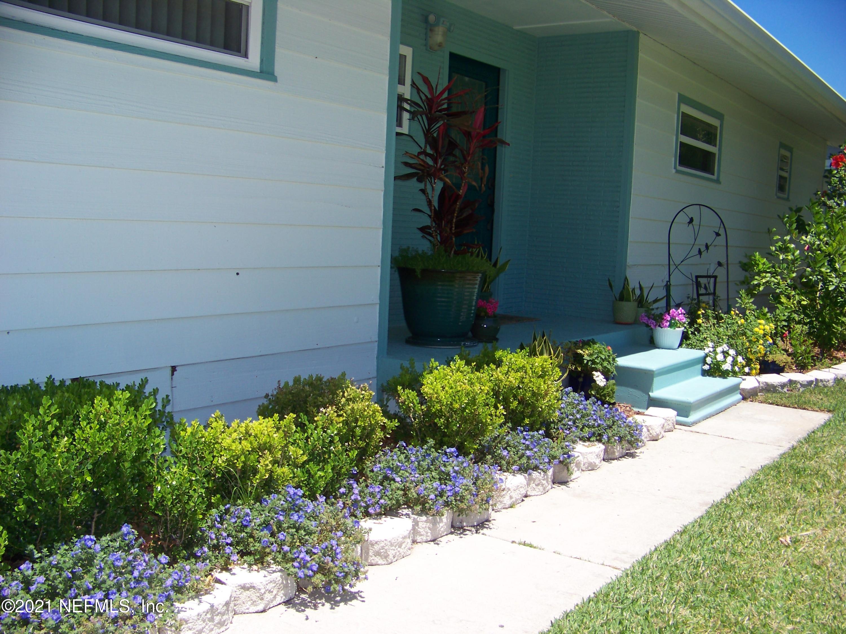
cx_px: 423
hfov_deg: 51.4
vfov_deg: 39.7
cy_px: 317
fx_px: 880
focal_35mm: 36
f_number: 2.8
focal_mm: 5.85
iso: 64
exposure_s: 1/1000
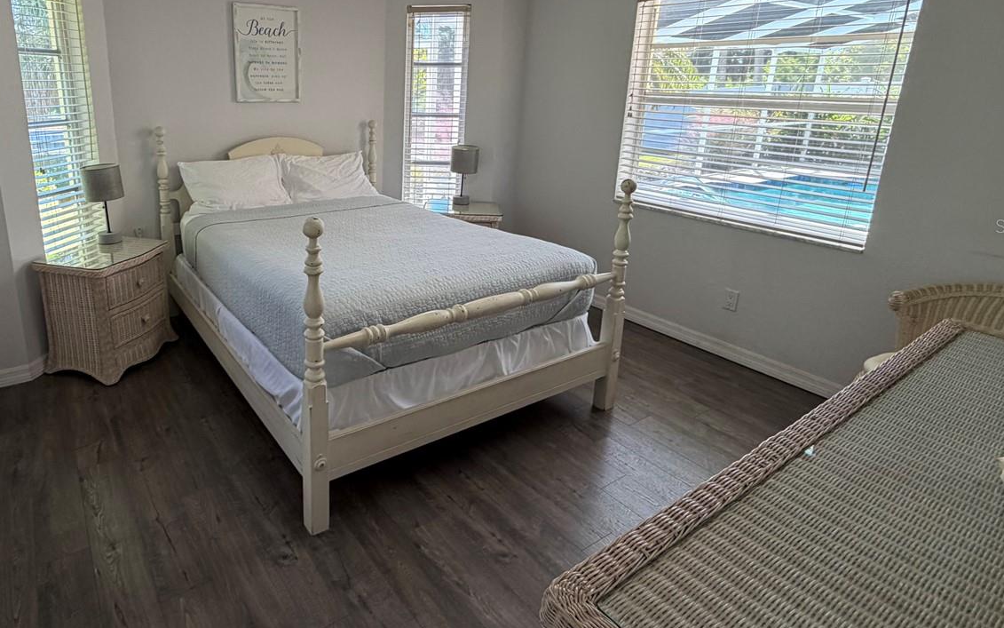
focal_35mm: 21
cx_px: 369
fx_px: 575
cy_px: 226
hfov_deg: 80.6
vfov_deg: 56.4
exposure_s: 1/120
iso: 200
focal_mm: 2.22
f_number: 2.2
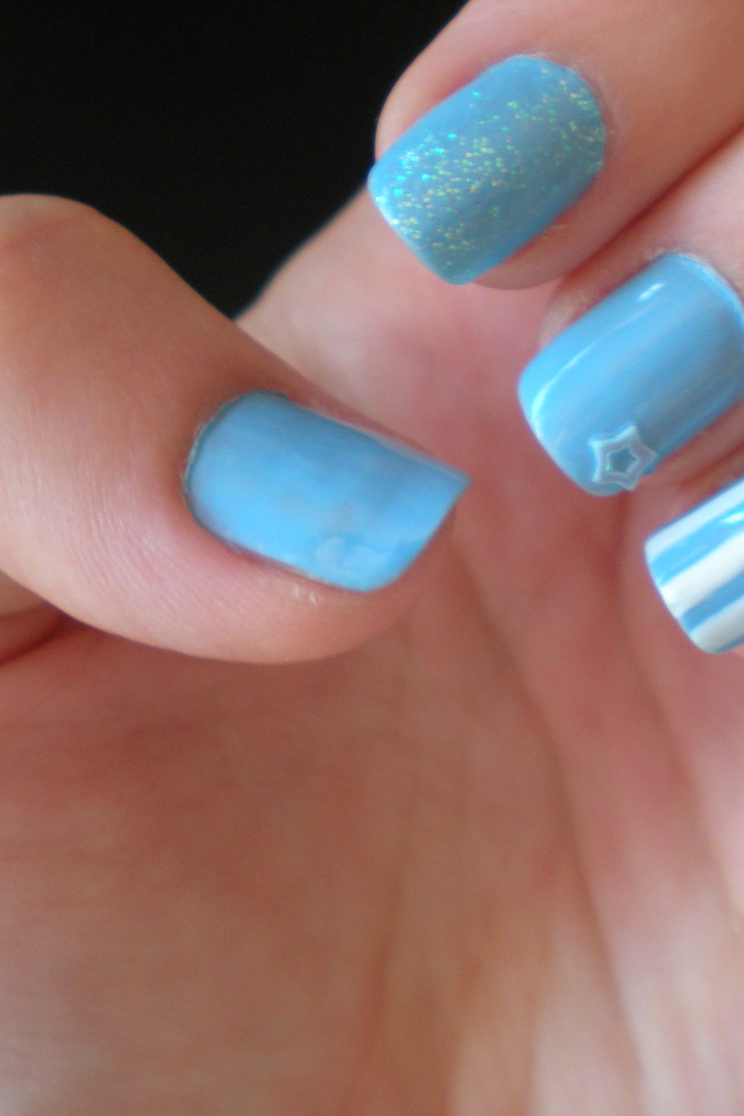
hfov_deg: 25.2
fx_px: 1643
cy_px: 557
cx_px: 568
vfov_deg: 37.5
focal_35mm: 53
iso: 200
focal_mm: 6.3
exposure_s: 1/22.5
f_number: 3.1
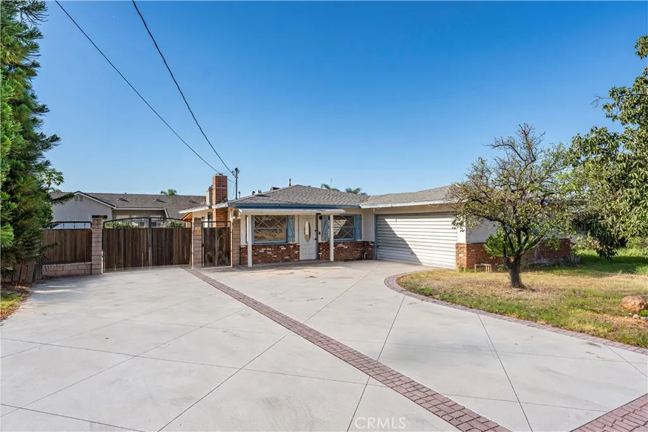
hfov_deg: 81.2
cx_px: 324
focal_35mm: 21
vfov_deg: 59.5
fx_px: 378
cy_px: 216
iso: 250
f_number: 5.6
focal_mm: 21
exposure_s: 1/1000
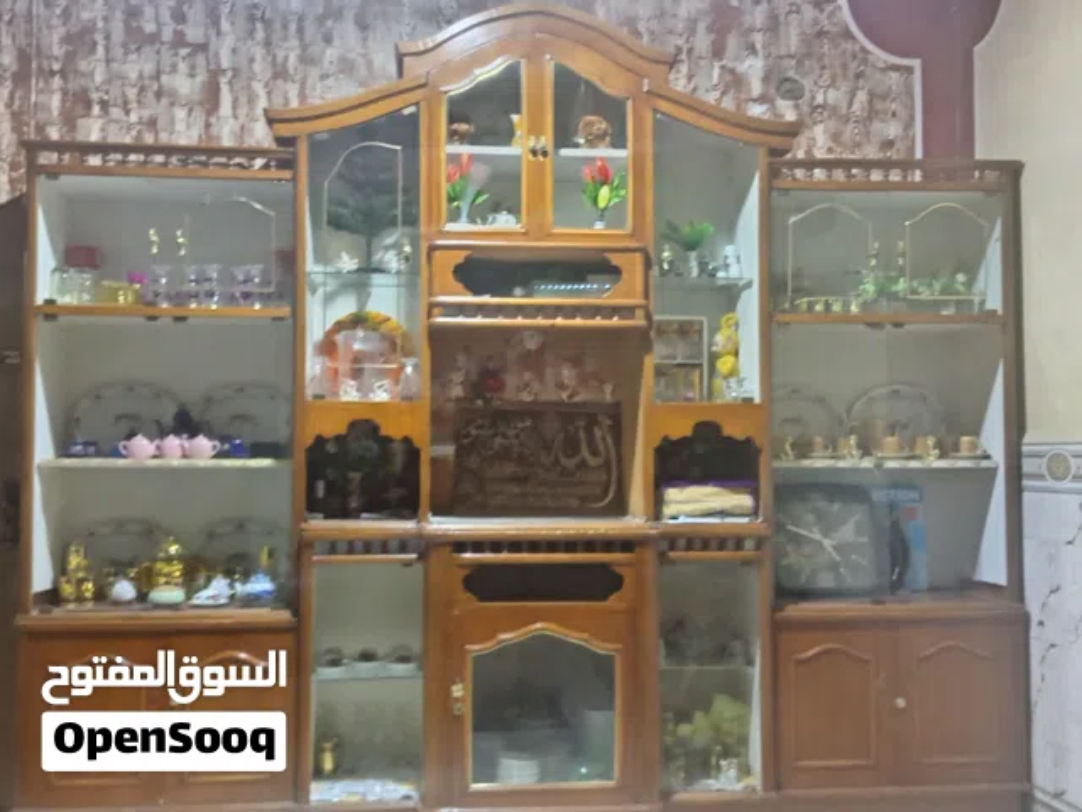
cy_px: 406
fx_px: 1313
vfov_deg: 34.3
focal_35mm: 42
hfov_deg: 44.8
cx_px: 541
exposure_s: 1/20
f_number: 1.8
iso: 1012
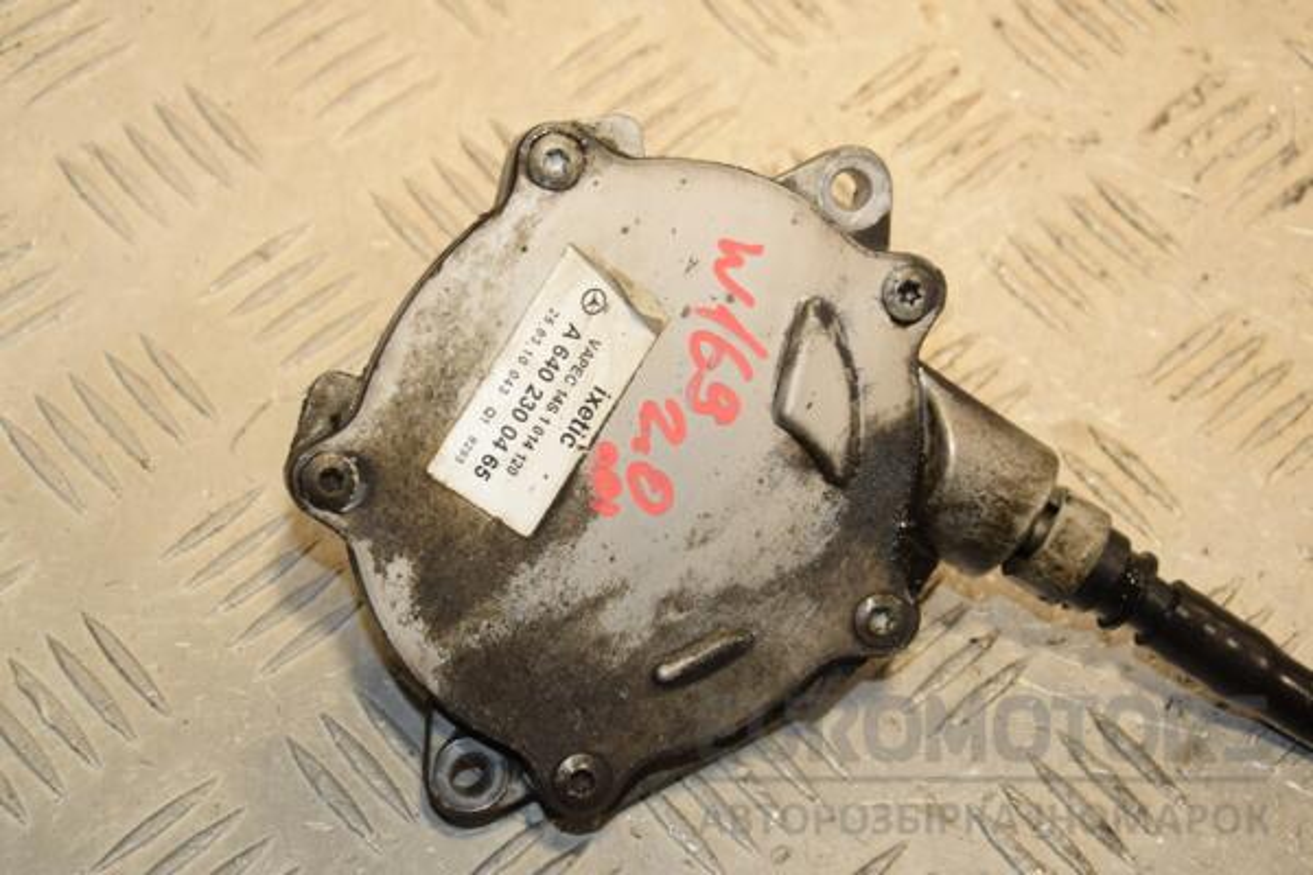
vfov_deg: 15.7
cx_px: 656
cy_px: 438
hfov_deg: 23.4
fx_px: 3173
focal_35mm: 87
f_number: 7.1
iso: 800
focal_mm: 58
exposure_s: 1/200
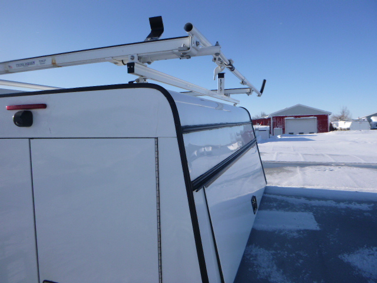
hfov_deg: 69.4
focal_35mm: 25
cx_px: 188
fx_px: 272
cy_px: 142
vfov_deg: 54.9
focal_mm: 4.5
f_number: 3.9
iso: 100
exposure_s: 1/640
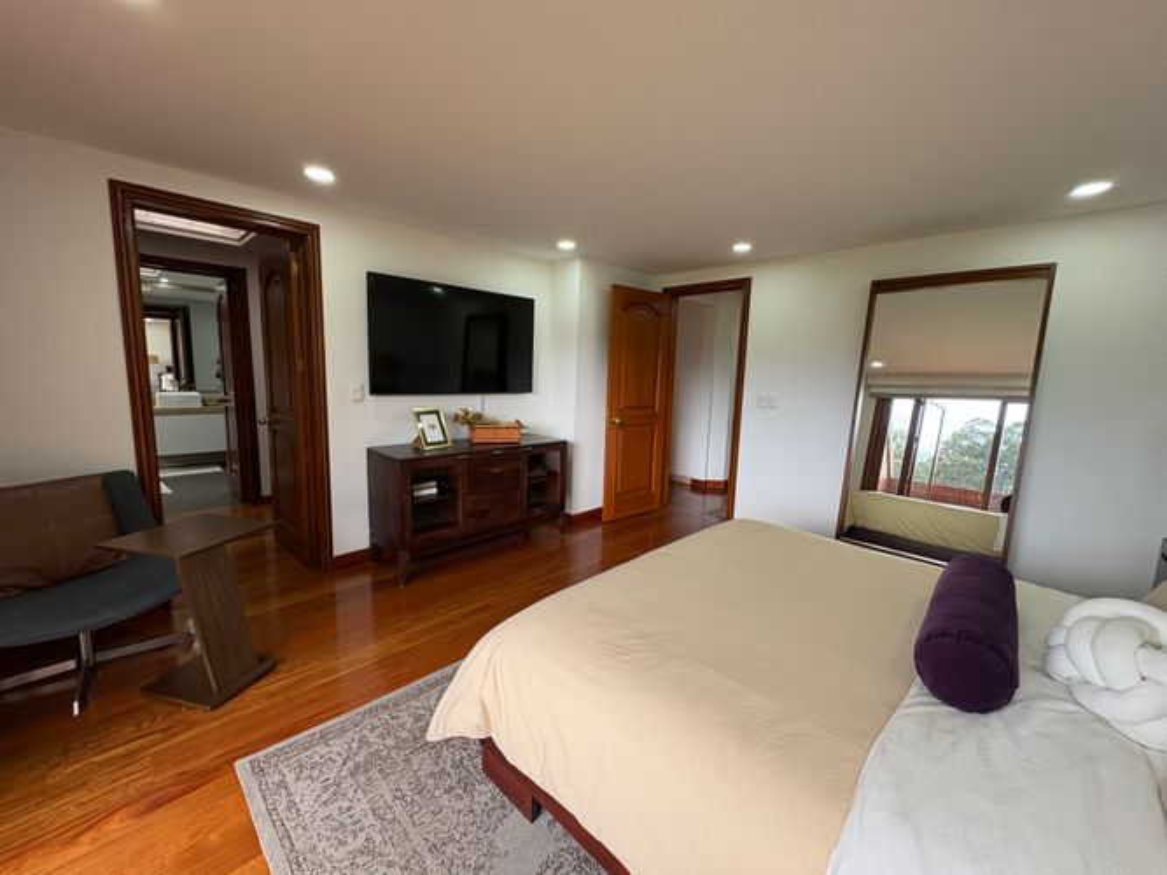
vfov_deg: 85.7
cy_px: 438
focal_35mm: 14
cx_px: 584
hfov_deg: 102.1
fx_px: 472
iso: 125
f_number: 2.2
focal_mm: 2.22
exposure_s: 1/99
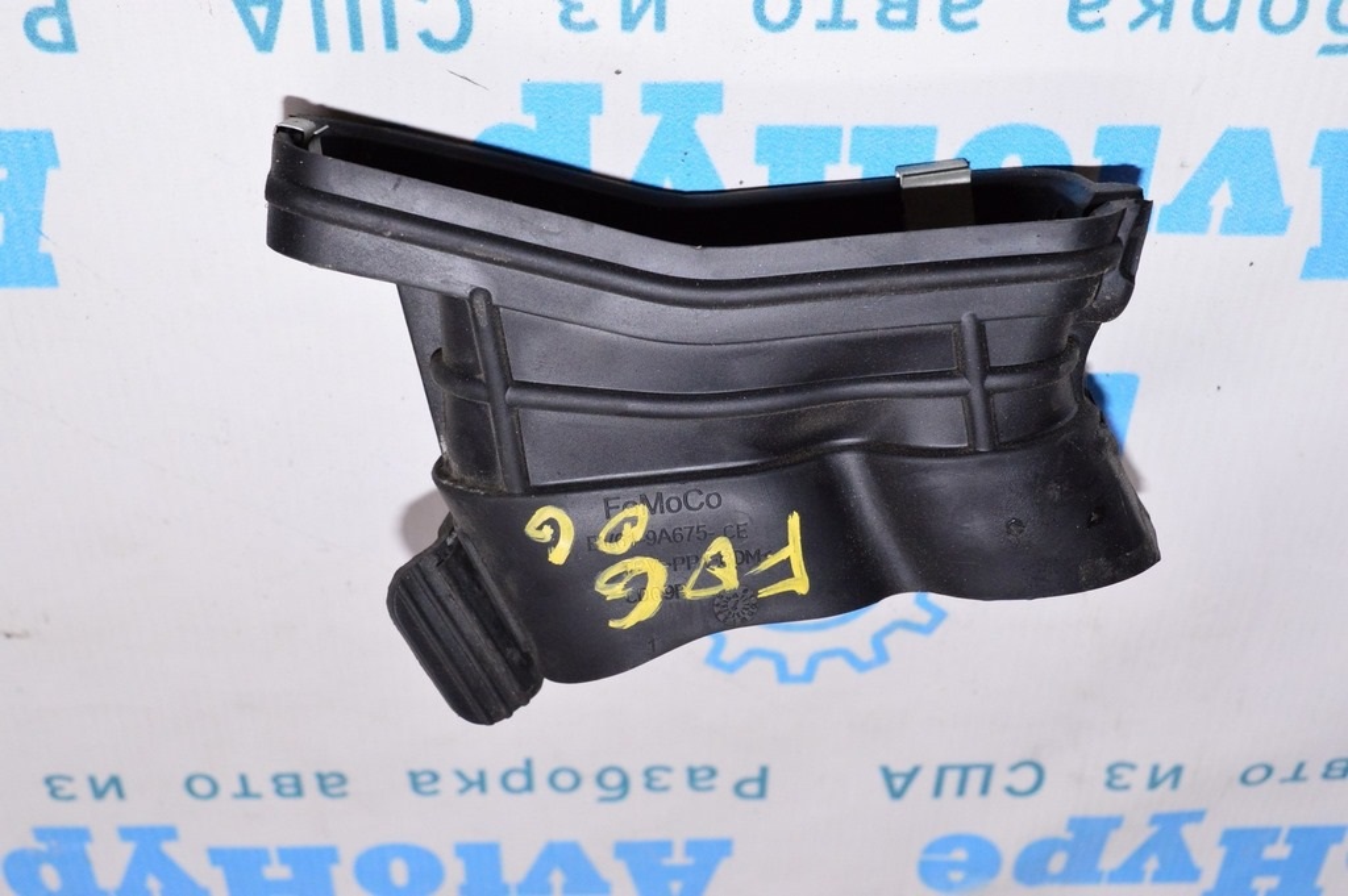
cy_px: 448
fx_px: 1740
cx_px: 674
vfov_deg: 28.9
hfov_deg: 42.4
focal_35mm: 46
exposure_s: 1/200
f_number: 8
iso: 1600
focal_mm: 31
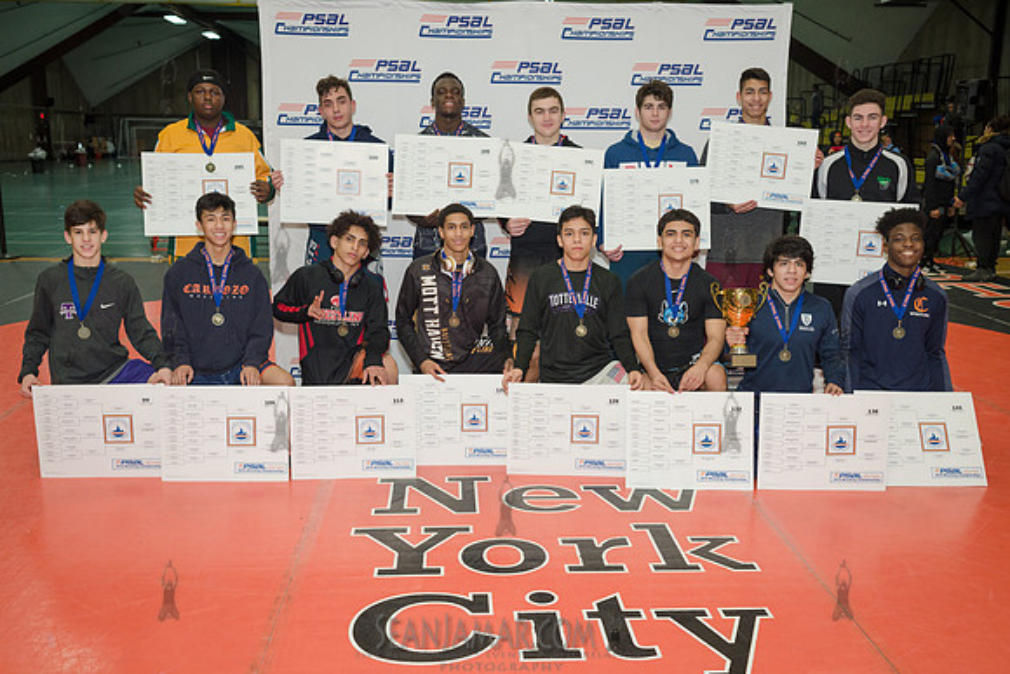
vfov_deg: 37.9
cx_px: 505
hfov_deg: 54.4
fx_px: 982
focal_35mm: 35
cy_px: 337
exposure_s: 1/250
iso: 1600
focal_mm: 35
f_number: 5
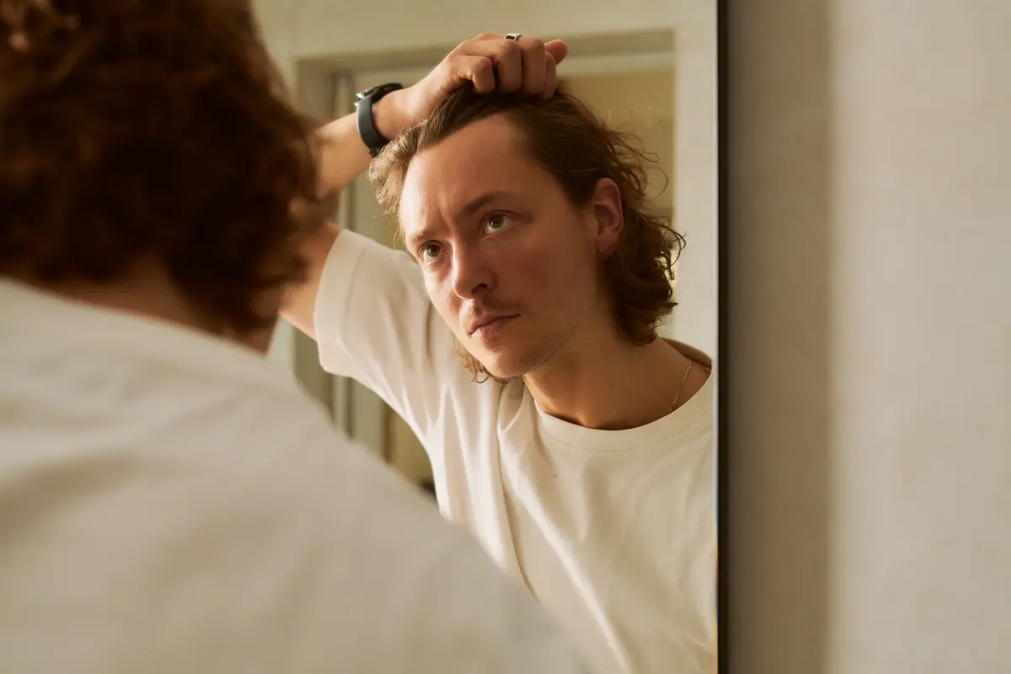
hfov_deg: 39.6
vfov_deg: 27.0
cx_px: 506
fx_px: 1404
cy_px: 337
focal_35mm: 50
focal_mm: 50
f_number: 4
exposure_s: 1/250
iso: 250
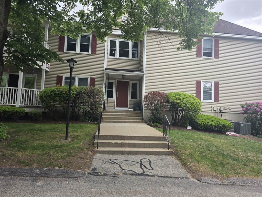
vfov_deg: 58.9
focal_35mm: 23
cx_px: 131
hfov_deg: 73.9
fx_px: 174
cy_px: 98
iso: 32
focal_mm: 6.25
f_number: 1.7
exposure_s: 1/180
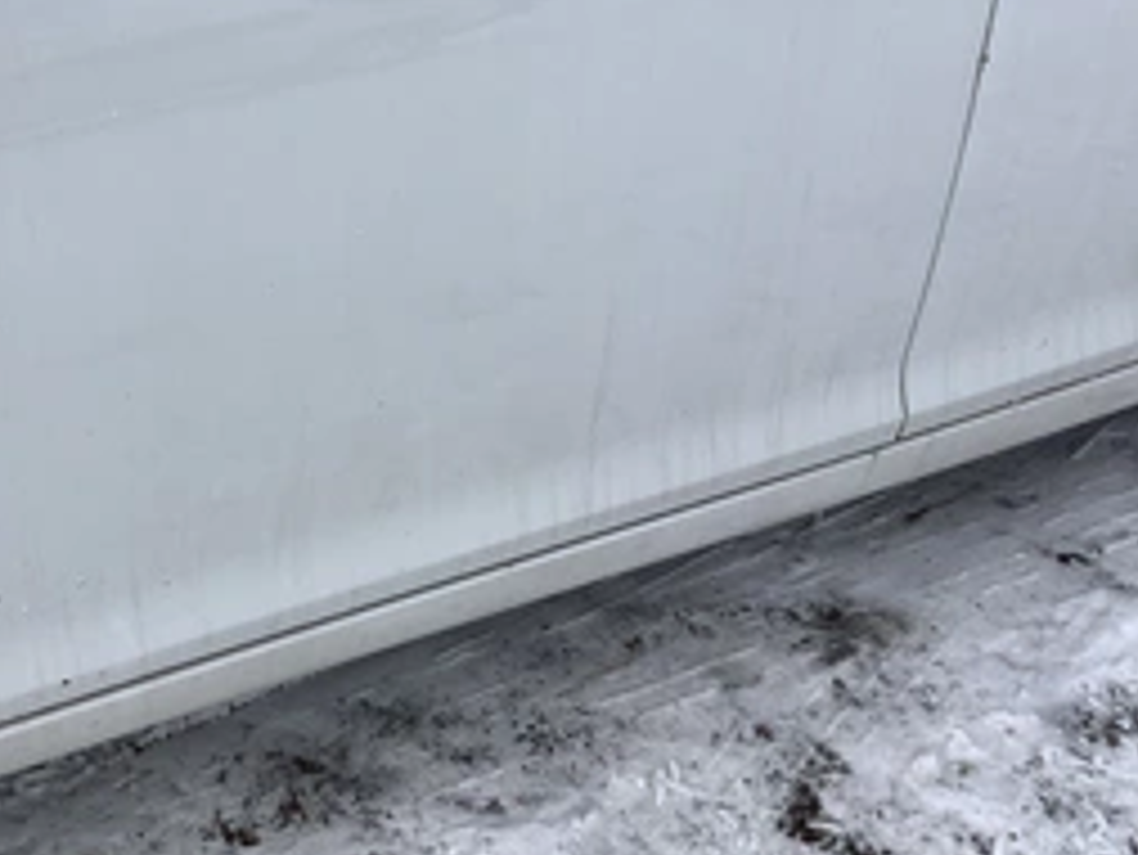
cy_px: 234
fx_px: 1612
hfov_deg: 38.1
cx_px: 315
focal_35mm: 49
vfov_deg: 29.3
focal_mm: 3.3
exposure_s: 1/2262
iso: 25
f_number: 2.4
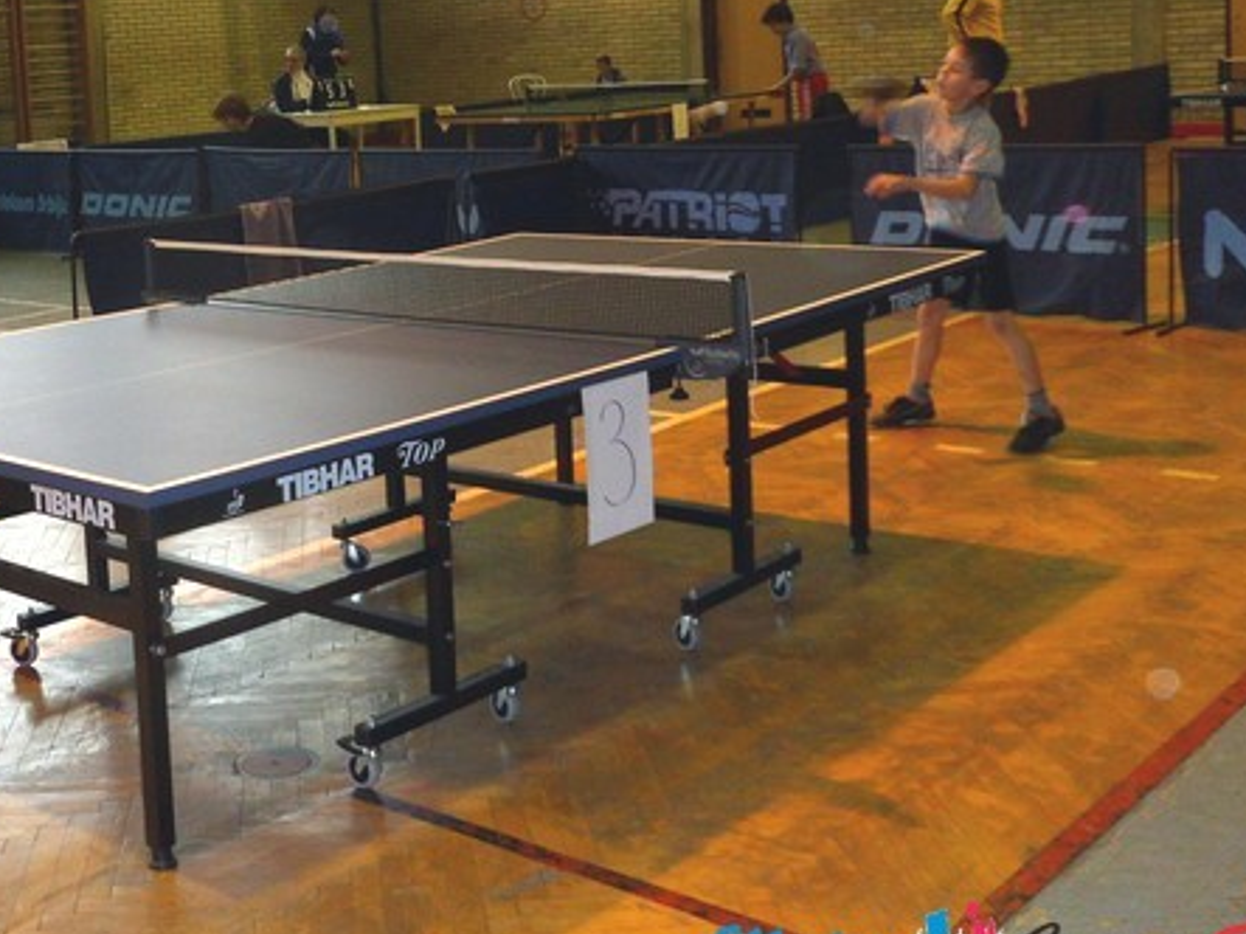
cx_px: 231
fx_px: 1691
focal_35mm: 47
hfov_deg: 38.7
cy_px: 222
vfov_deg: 30.3
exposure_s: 1/45
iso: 120
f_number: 3.3
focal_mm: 4.9
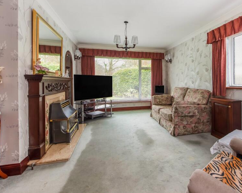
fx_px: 129
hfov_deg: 85.5
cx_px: 143
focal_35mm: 18
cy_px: 85
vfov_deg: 73.5
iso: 320
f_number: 9
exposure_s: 1/5
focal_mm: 14
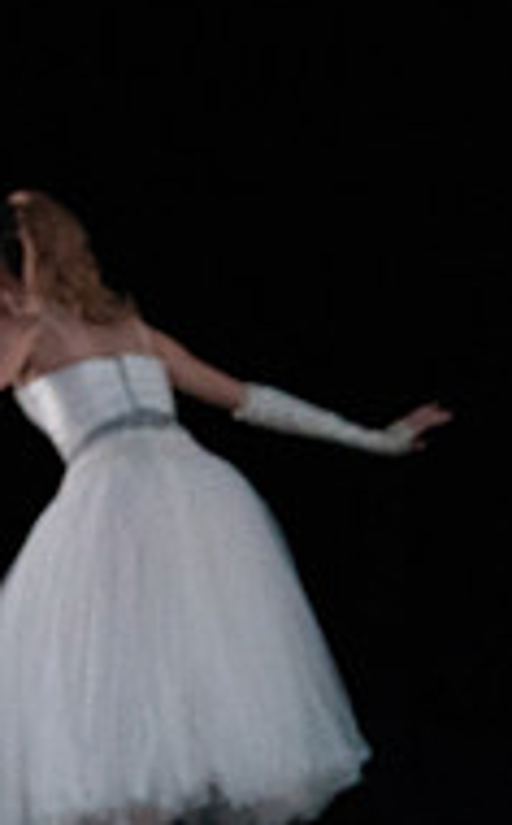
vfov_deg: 3.4
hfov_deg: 2.1
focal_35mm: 624
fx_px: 13995
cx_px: 30
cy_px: 258
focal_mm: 200
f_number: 5.6
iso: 16000
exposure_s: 1/400
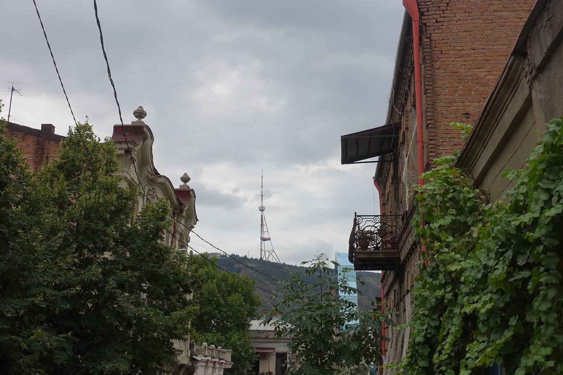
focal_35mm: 44
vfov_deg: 30.5
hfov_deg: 44.5
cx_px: 282
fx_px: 688
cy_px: 188
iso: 125
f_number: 5.6
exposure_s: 1/800
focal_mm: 16.17
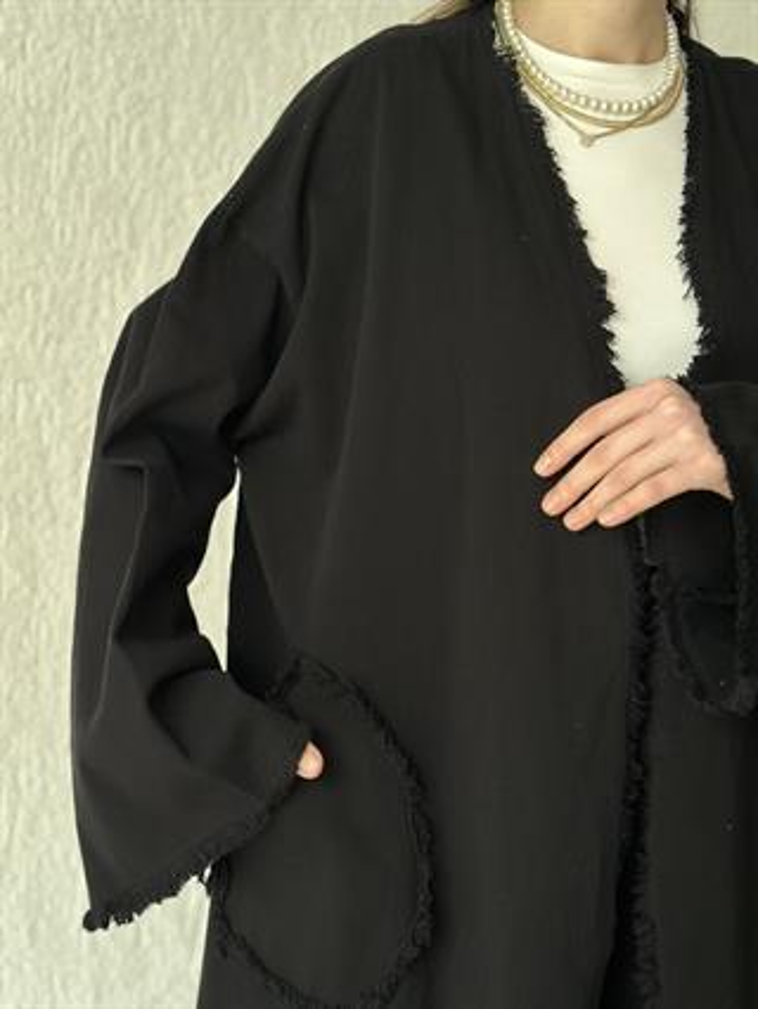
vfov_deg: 39.6
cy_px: 504
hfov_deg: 30.3
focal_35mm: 48
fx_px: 1400
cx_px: 379
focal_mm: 6.86
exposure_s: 1/40
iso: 640
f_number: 1.78
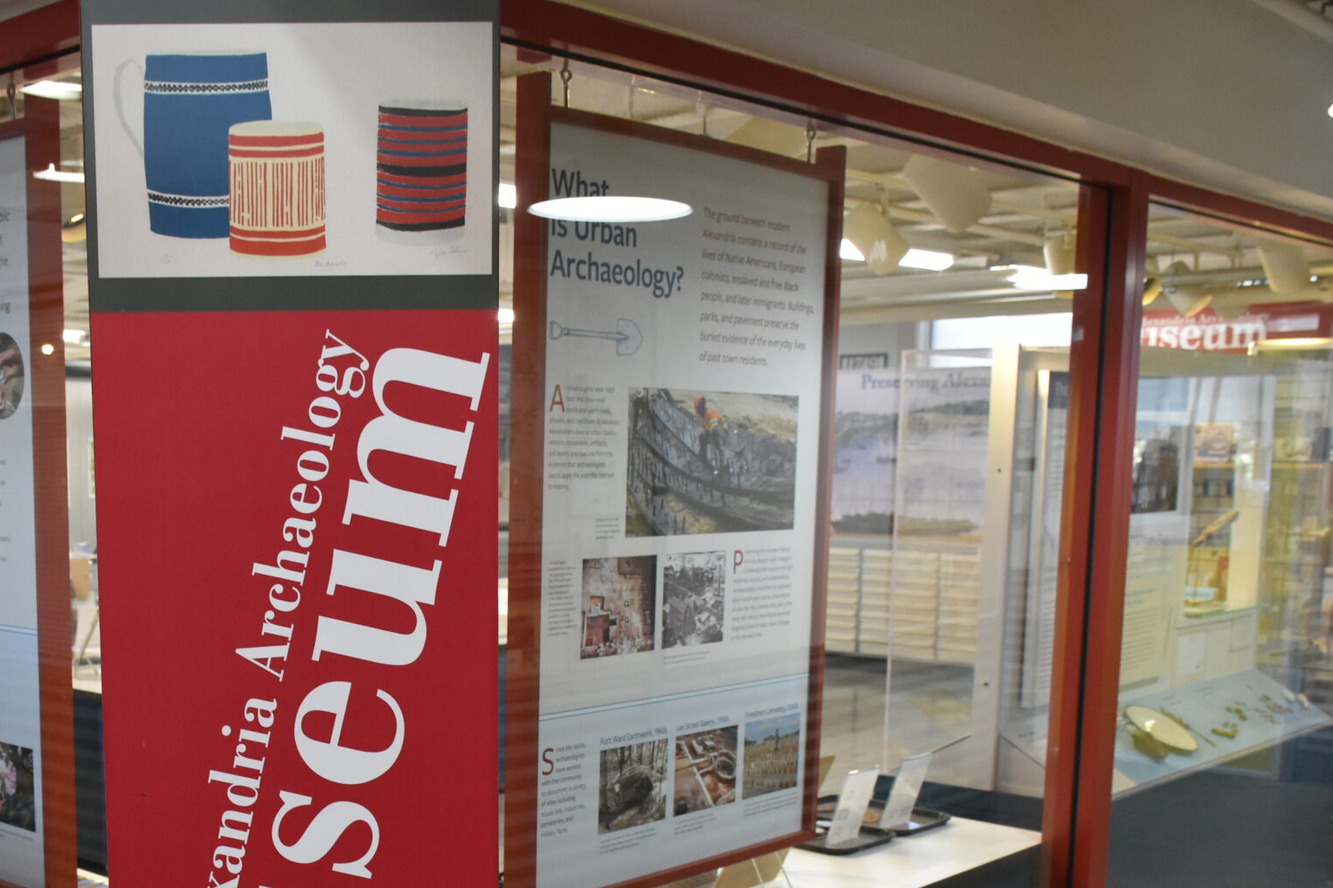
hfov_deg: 42.5
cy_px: 710
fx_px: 1666
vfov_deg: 29.2
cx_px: 357
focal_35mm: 45
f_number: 4.5
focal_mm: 18
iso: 1250
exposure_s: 1/80
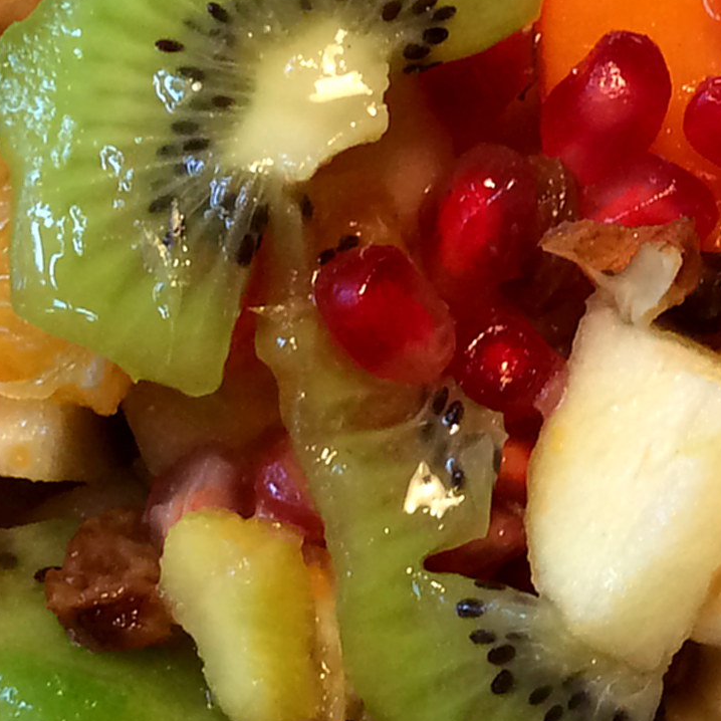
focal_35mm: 102
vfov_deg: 17.0
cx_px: 605
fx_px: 2404
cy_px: 178
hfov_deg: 16.9
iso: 80
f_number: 2.4
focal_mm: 3.3
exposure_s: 1/25
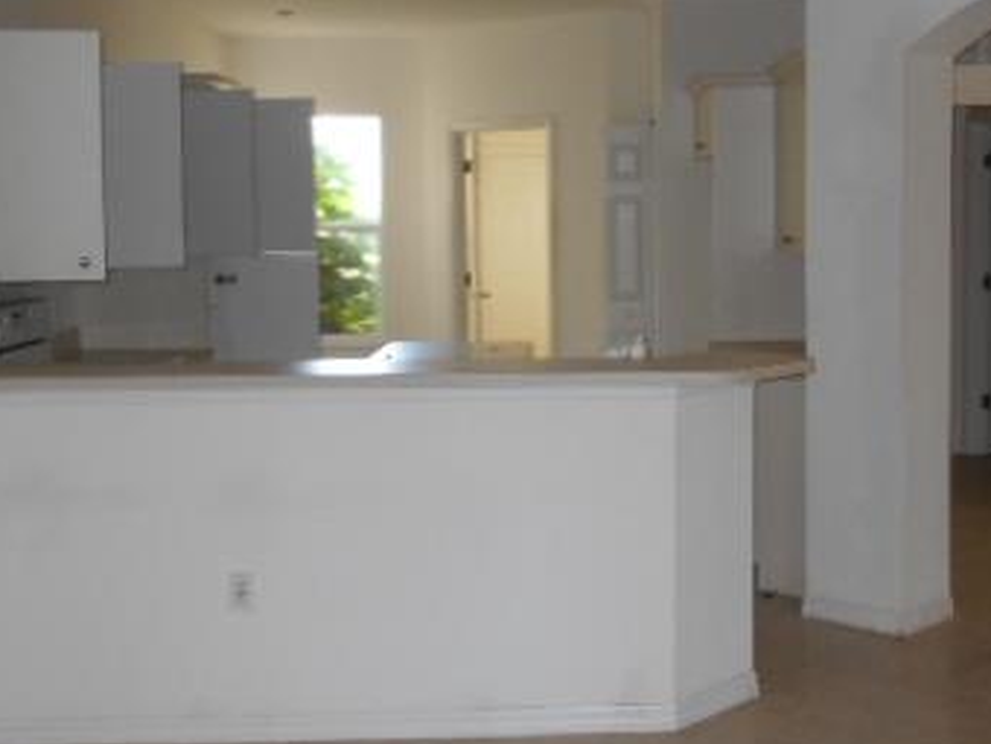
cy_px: 318
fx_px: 1403
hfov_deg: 38.6
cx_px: 638
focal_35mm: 49
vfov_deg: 29.6
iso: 280
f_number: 3.2
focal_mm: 4.6
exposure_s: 1/25
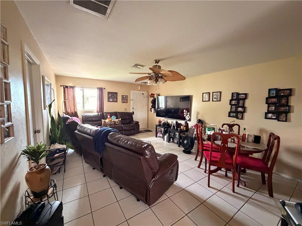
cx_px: 151
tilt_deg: -4.7
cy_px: 113
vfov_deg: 85.7
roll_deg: -1.8
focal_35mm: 14
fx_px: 122
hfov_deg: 102.1
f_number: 2.2
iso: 1250
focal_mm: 2.22
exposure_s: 1/60
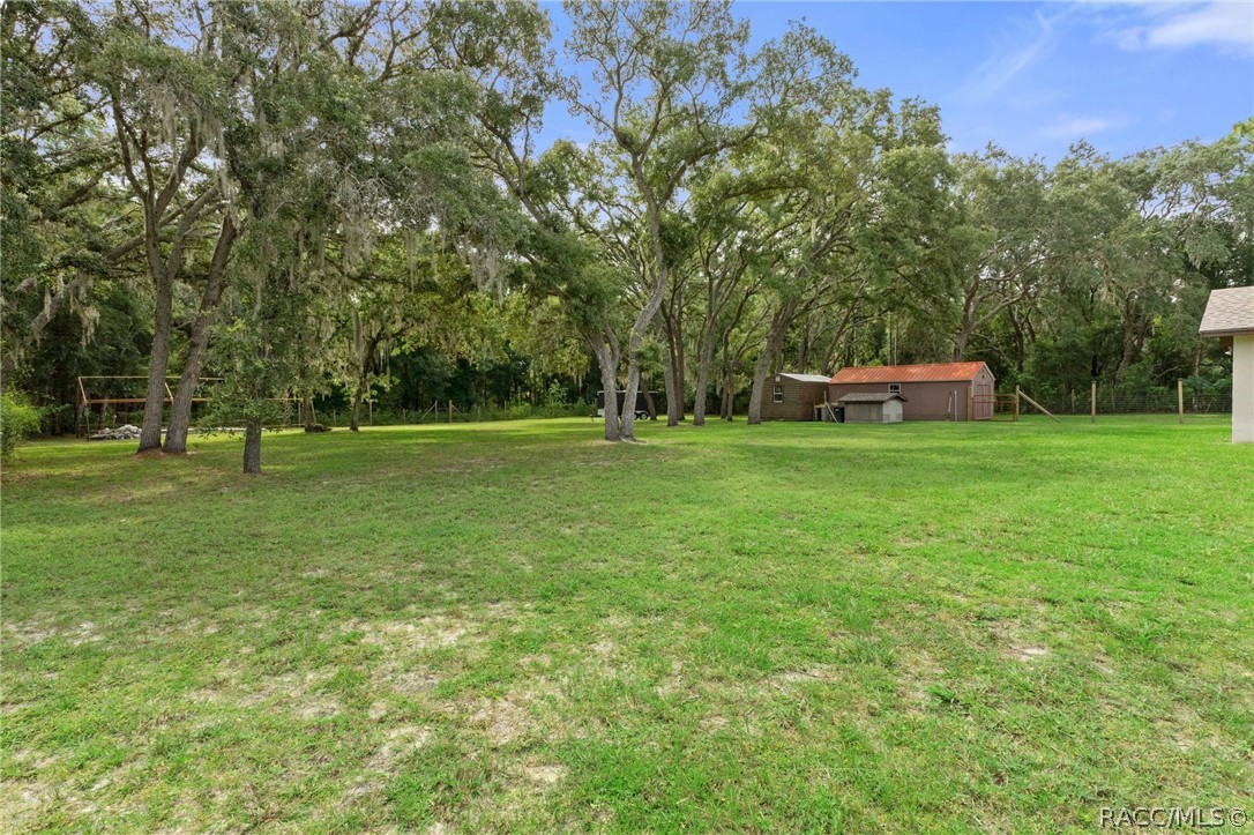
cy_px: 418
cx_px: 627
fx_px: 574
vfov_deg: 72.0
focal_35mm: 16
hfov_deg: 95.0
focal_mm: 11
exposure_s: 1/400
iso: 640
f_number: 9
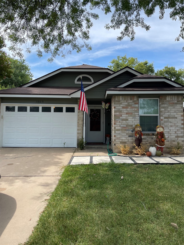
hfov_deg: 53.1
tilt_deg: +3.0
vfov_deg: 67.3
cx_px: 92
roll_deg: -1.2
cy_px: 122
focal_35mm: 26
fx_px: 184
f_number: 1.6
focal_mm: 4.2
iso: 32
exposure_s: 1/2257
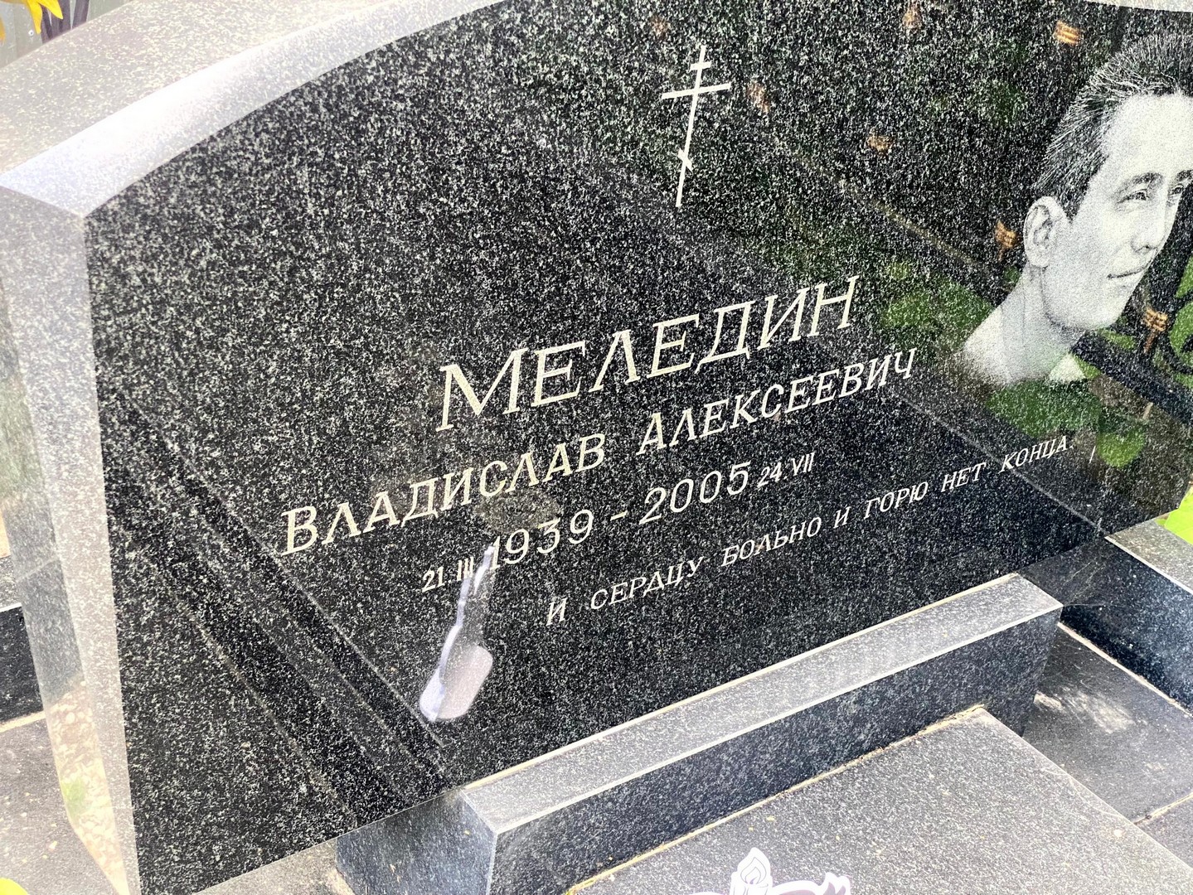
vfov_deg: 28.0
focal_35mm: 52
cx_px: 596
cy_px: 448
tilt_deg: -32.4
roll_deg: -6.6
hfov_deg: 36.8
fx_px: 1793
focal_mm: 6
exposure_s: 1/121
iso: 125
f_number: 2
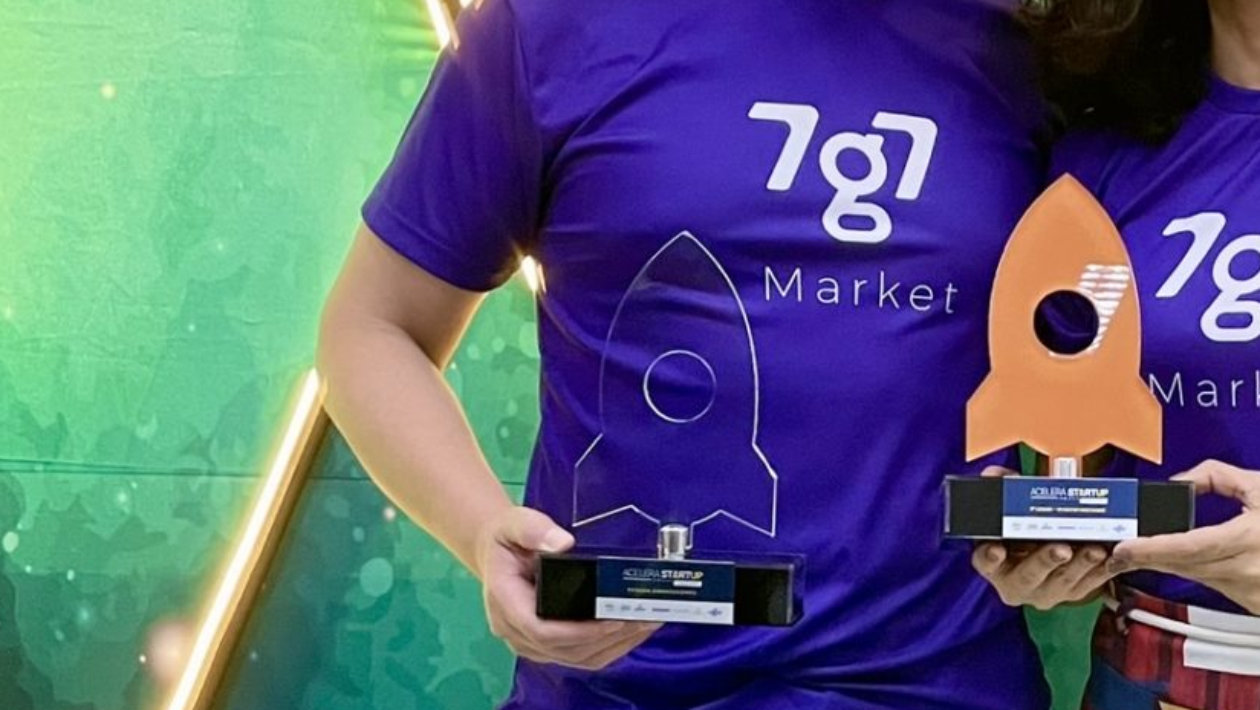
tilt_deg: -6.2
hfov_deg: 31.0
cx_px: 1023
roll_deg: +1.2
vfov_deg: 17.5
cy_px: 828
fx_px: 2206
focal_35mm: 66
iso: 160
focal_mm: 4.2
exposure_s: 1/60
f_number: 1.6
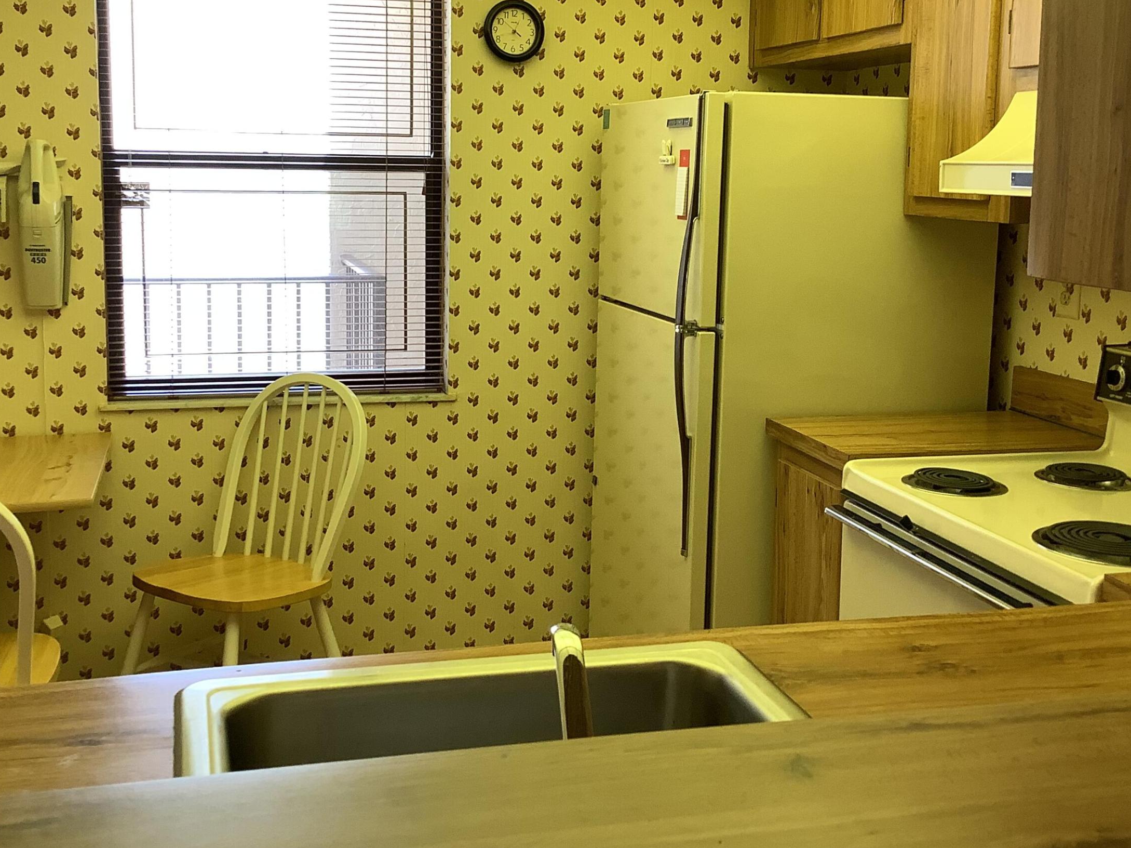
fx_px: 1339
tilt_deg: -6.5
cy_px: 319
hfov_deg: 45.8
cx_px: 542
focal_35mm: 41
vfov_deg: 34.9
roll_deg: -0.3
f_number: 2.4
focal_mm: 3.3
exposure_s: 1/60
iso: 50
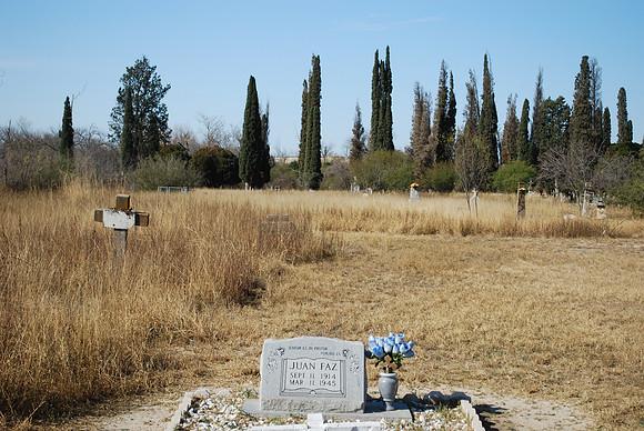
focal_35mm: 60
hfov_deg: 33.4
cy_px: 216
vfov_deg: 22.7
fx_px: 1074
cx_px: 322
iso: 100
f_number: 5.6
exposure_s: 1/125
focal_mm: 40
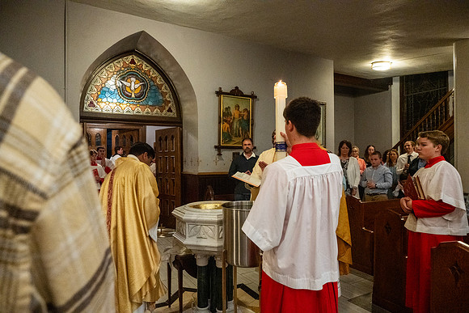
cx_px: 234
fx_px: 313
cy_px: 156
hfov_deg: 73.7
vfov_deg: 53.2
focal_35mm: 24
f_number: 6.3
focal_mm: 24
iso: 5000
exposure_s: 1/60
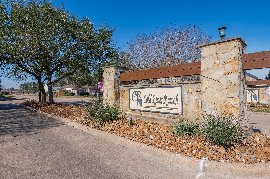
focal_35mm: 20
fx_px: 150
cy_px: 90
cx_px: 135
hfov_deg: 84.0
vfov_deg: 61.9
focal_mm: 20
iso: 100
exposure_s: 1/250
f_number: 10
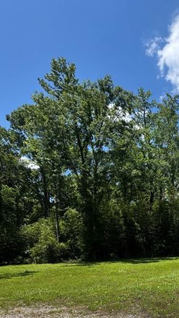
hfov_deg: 44.1
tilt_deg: +4.3
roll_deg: +0.5
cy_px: 232
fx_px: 194
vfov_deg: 74.0
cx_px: 168
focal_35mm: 23
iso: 40
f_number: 2.2
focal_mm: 2.22
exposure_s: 1/879
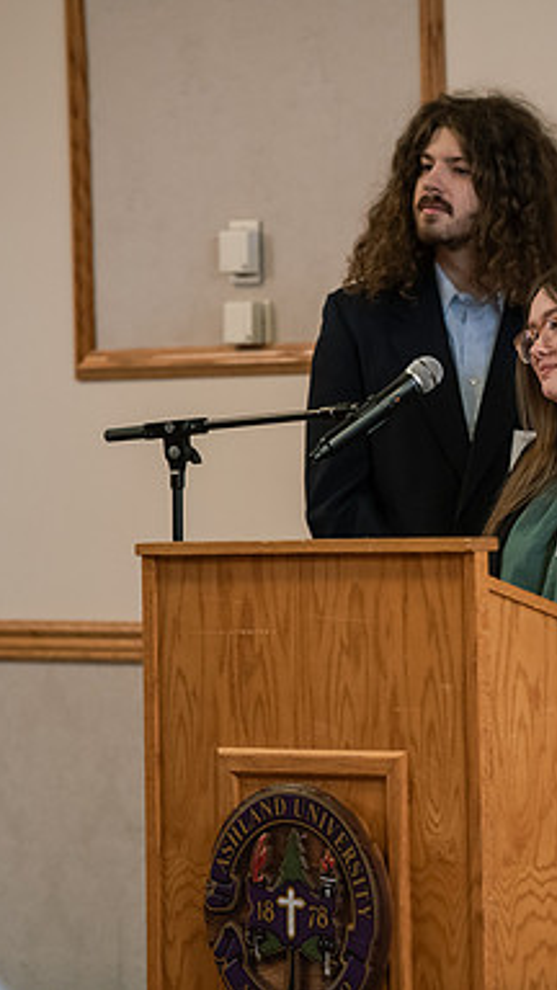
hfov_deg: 4.3
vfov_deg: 7.6
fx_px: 7483
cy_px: 494
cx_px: 570
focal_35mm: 285
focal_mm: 180
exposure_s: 1/200
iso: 2000
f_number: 3.2
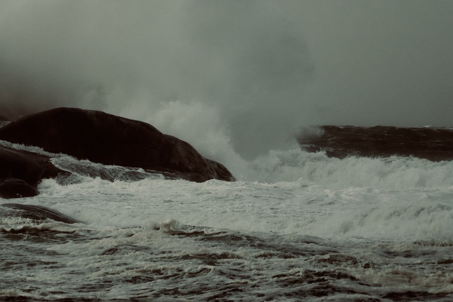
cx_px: 47
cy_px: 108
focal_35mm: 467
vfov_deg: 2.9
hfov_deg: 4.4
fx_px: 5875
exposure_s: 1/1600
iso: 100
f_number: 4
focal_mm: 161
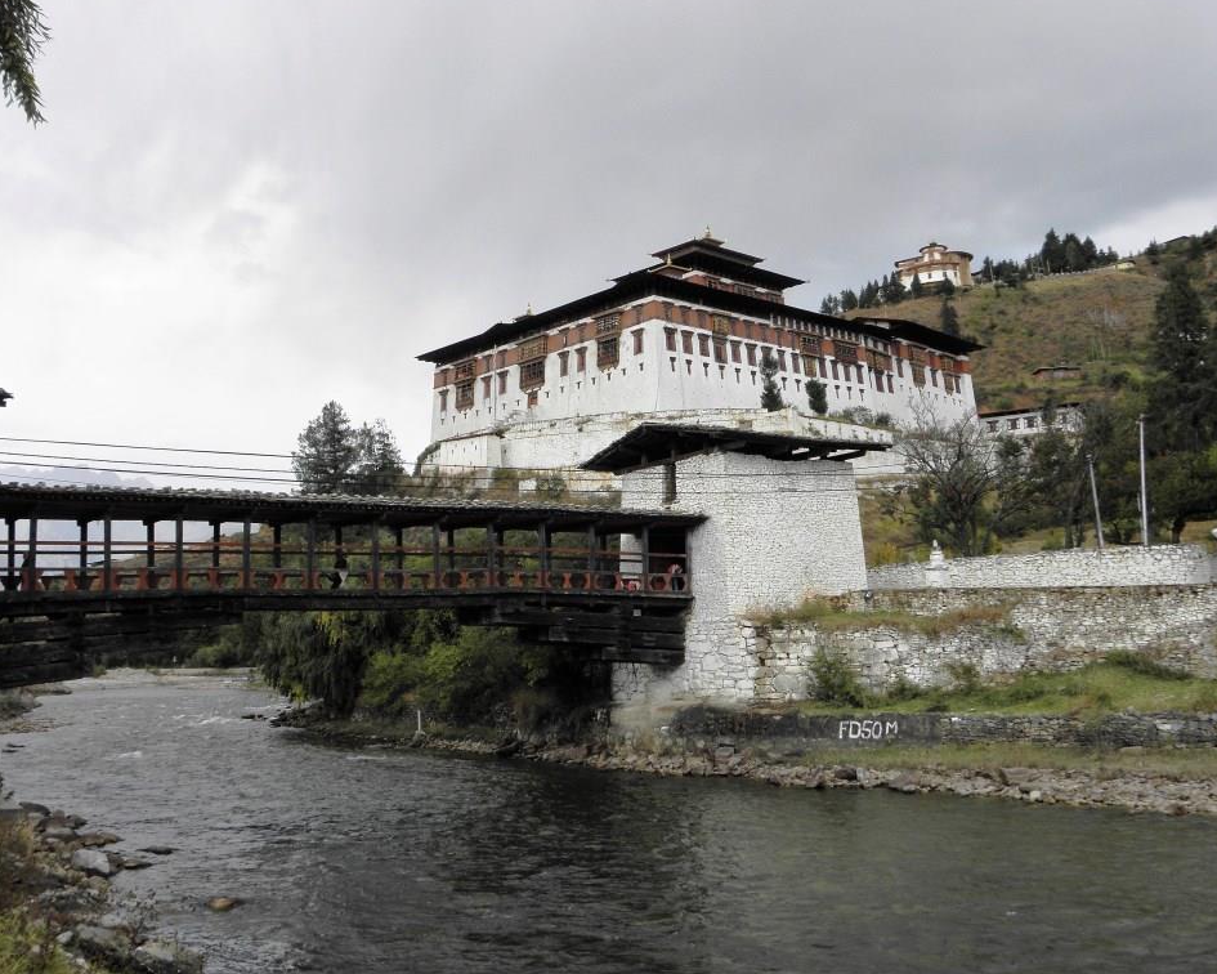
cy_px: 481
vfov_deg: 40.1
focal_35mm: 37
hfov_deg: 49.1
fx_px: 1333
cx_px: 569
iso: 64
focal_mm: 6.24
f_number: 5
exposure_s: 1/100
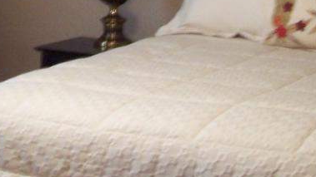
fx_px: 1173
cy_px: -78
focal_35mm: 140
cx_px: 83
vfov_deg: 8.5
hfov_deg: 15.3
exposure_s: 1/8
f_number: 2.8
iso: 140
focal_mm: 6.3
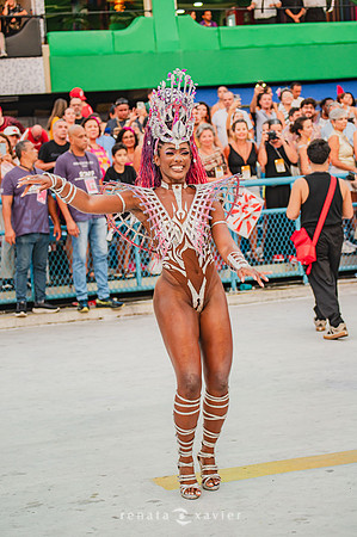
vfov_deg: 23.9
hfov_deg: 16.0
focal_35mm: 85
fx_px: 1267
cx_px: 178
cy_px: 268
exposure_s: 1/400
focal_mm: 85
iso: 1250
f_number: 4.5
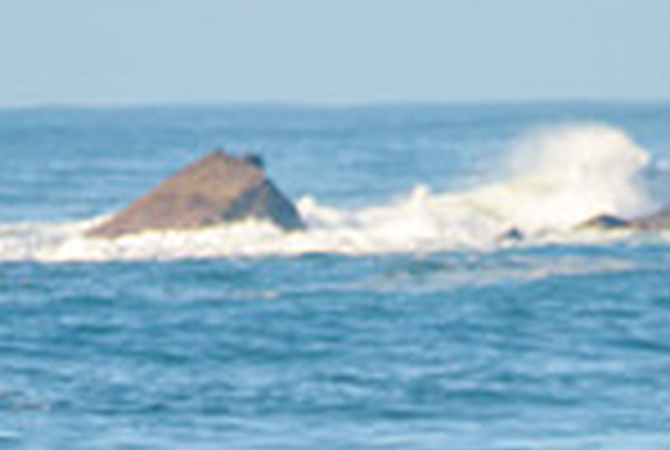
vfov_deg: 0.7
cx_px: 310
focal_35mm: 1941
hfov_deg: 1.1
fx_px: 36196
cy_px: 763
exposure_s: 1/1600
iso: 250
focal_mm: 500
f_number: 5.6
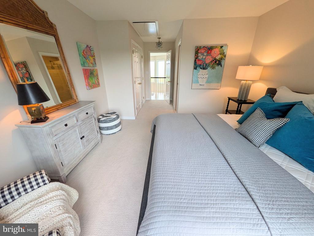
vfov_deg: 85.7
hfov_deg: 102.1
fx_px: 127
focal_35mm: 14
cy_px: 118
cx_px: 157
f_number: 2.2
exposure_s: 1/120
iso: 101
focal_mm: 1.85
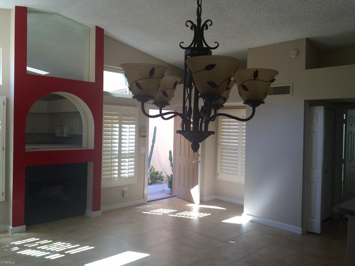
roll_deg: -1.0
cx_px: 177
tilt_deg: -0.9
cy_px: 134
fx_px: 308
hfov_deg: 60.0
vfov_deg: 46.8
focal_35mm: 30
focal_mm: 4.15
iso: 32
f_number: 2.2
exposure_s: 1/60
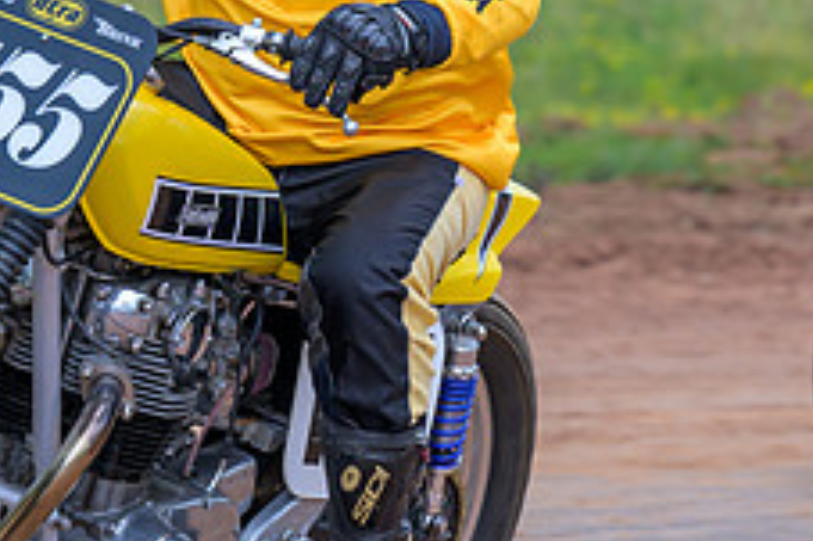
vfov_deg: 2.2
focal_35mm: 627
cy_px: 272
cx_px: -4
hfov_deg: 3.3
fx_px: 14149
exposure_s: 1/500
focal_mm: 135
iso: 280
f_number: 4
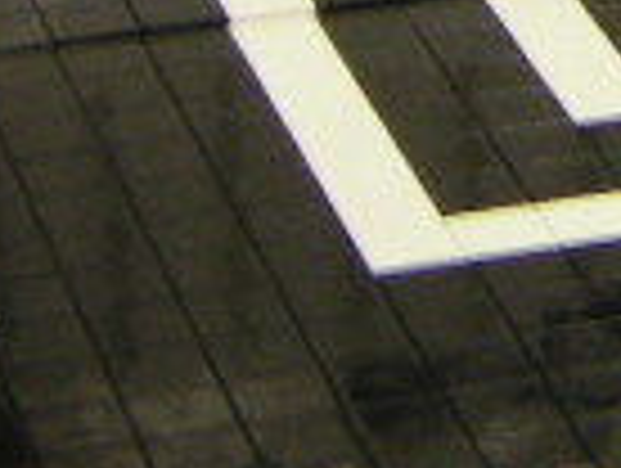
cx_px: 1166
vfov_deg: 5.0
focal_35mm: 292
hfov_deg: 6.6
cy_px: -378
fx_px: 5248
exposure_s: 1/8
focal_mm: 8.2
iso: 100
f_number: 3.2
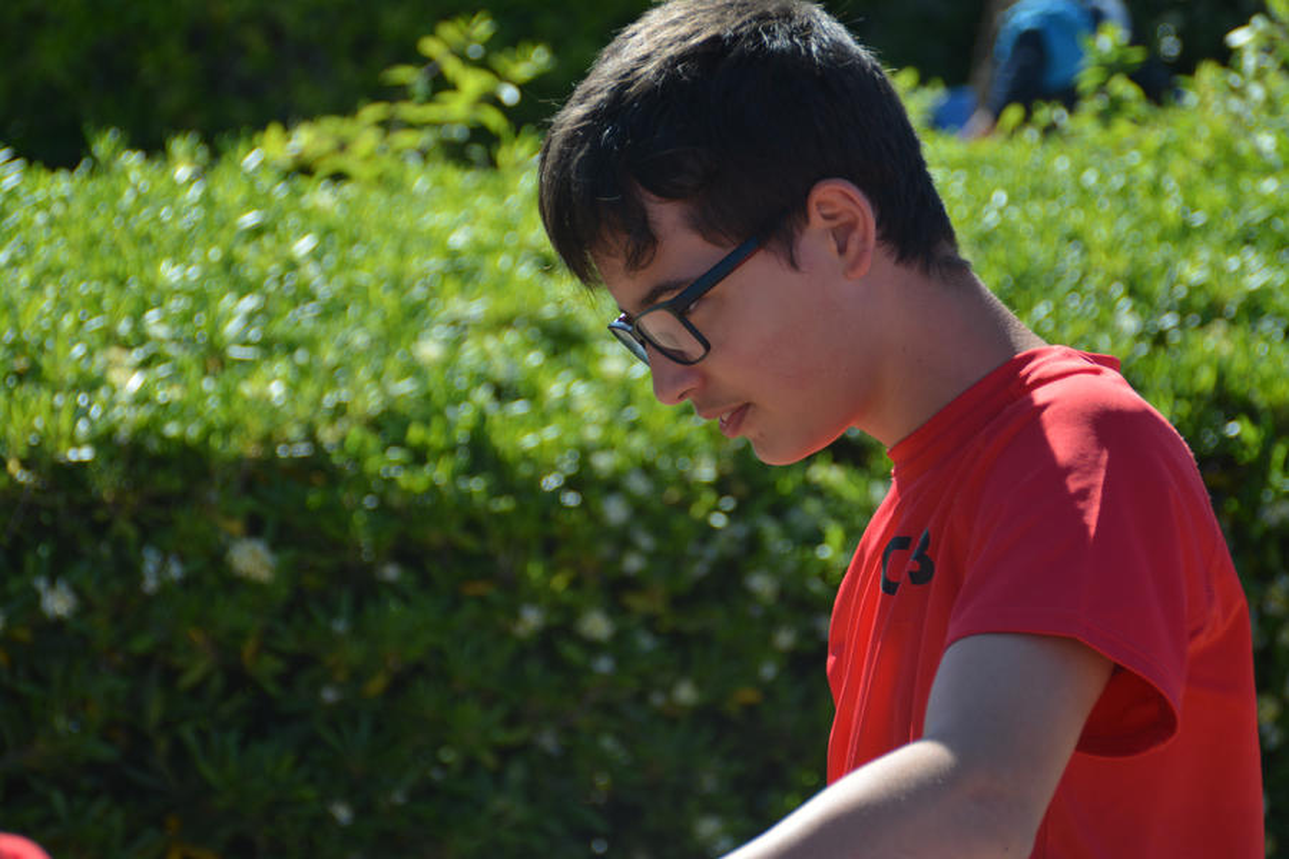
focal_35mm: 150
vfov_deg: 9.1
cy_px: 430
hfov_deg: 13.7
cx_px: 644
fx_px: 5370
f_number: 5.6
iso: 200
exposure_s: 1/500
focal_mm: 100
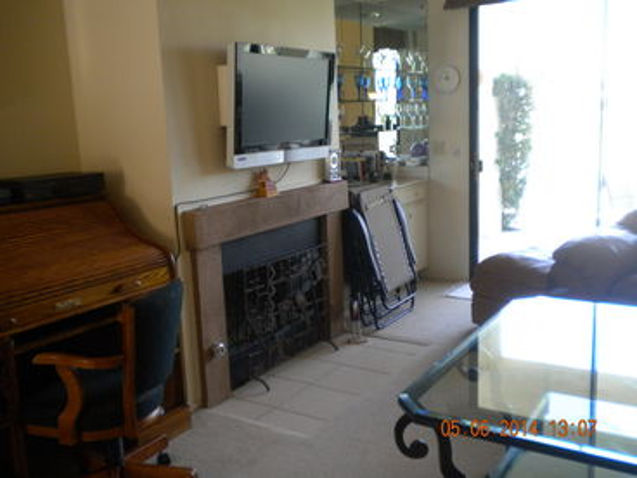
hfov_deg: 52.6
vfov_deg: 40.7
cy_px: 239
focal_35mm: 35
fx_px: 644
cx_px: 318
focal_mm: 6.3
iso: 231
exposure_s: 1/61.7
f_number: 3.1
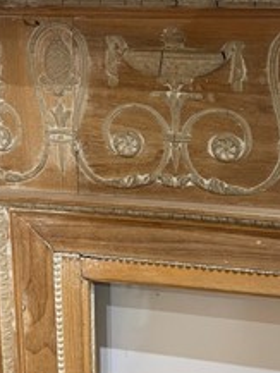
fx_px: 496
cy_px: 110
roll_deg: -1.5
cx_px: 187
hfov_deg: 31.3
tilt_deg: -11.4
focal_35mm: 46
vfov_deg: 40.4
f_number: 1.6
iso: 200
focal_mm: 5.1
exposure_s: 1/50
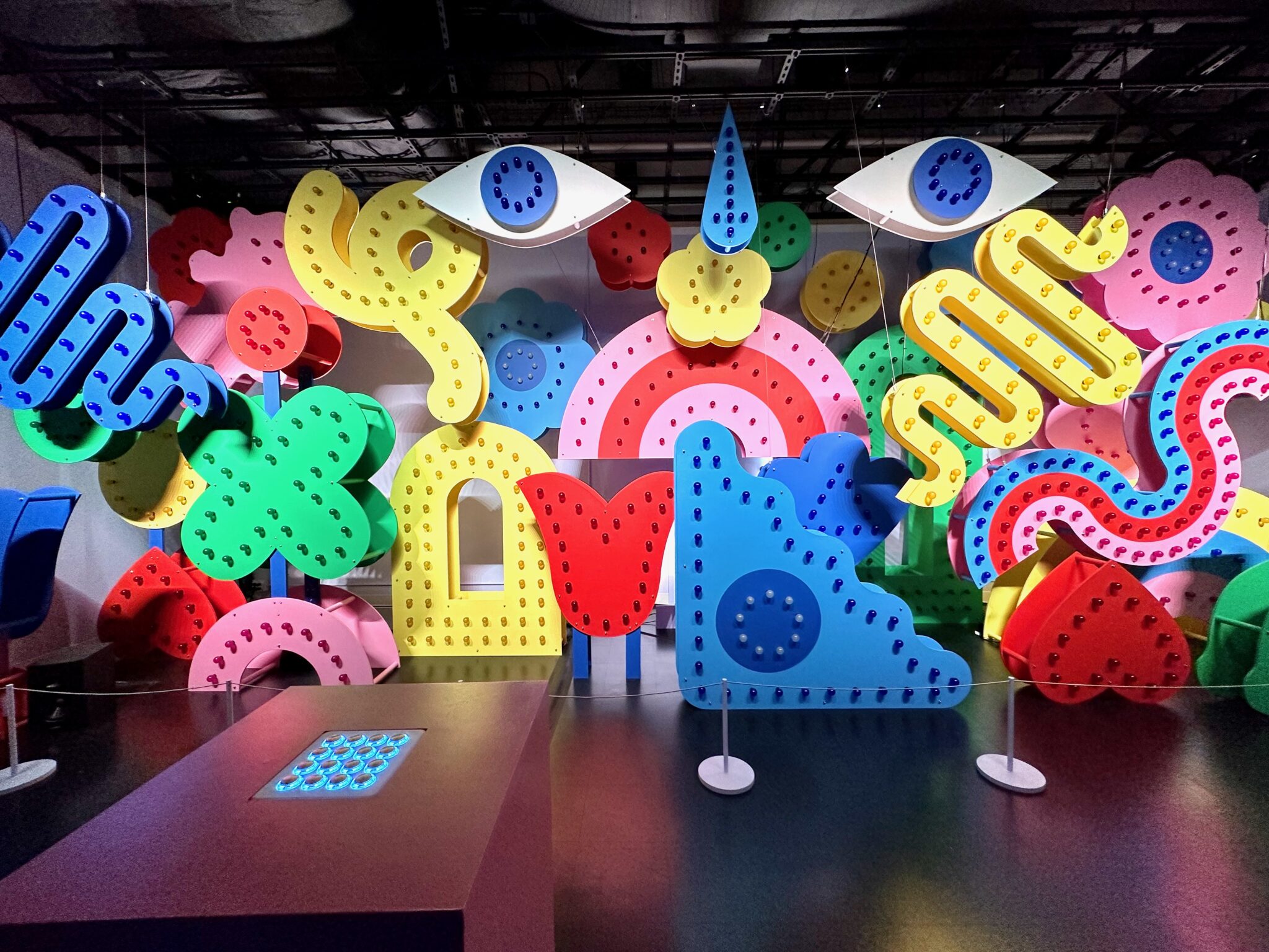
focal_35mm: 14
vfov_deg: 85.7
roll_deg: +0.3
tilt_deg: -3.3
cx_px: 634
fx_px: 513
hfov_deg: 102.1
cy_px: 476
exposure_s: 1/101
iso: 250
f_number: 2.2
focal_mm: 2.22
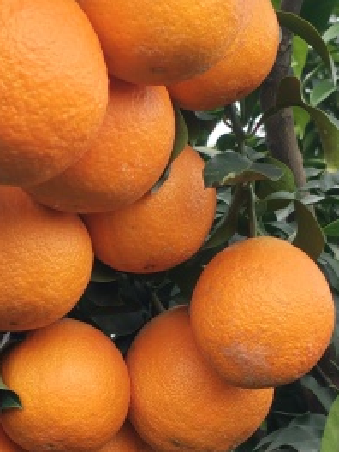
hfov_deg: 14.1
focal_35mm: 105
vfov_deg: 18.6
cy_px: 338
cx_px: 118
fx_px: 1371
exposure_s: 1/228
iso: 50
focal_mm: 4.94
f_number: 1.5
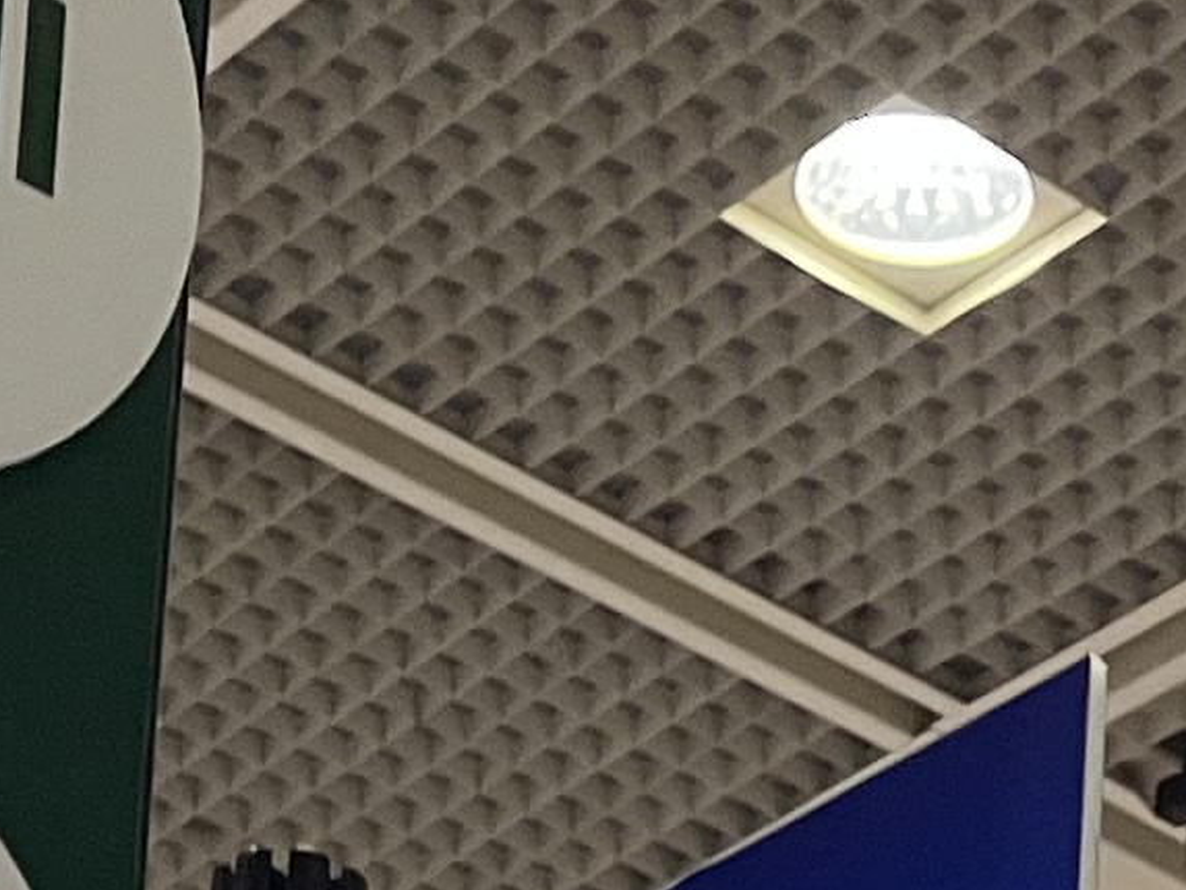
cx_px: 1258
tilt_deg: +13.1
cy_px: 2633
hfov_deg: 10.7
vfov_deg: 7.2
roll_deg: -1.5
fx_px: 6271
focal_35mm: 183
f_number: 1.6
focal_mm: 5.1
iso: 125
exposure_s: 1/120
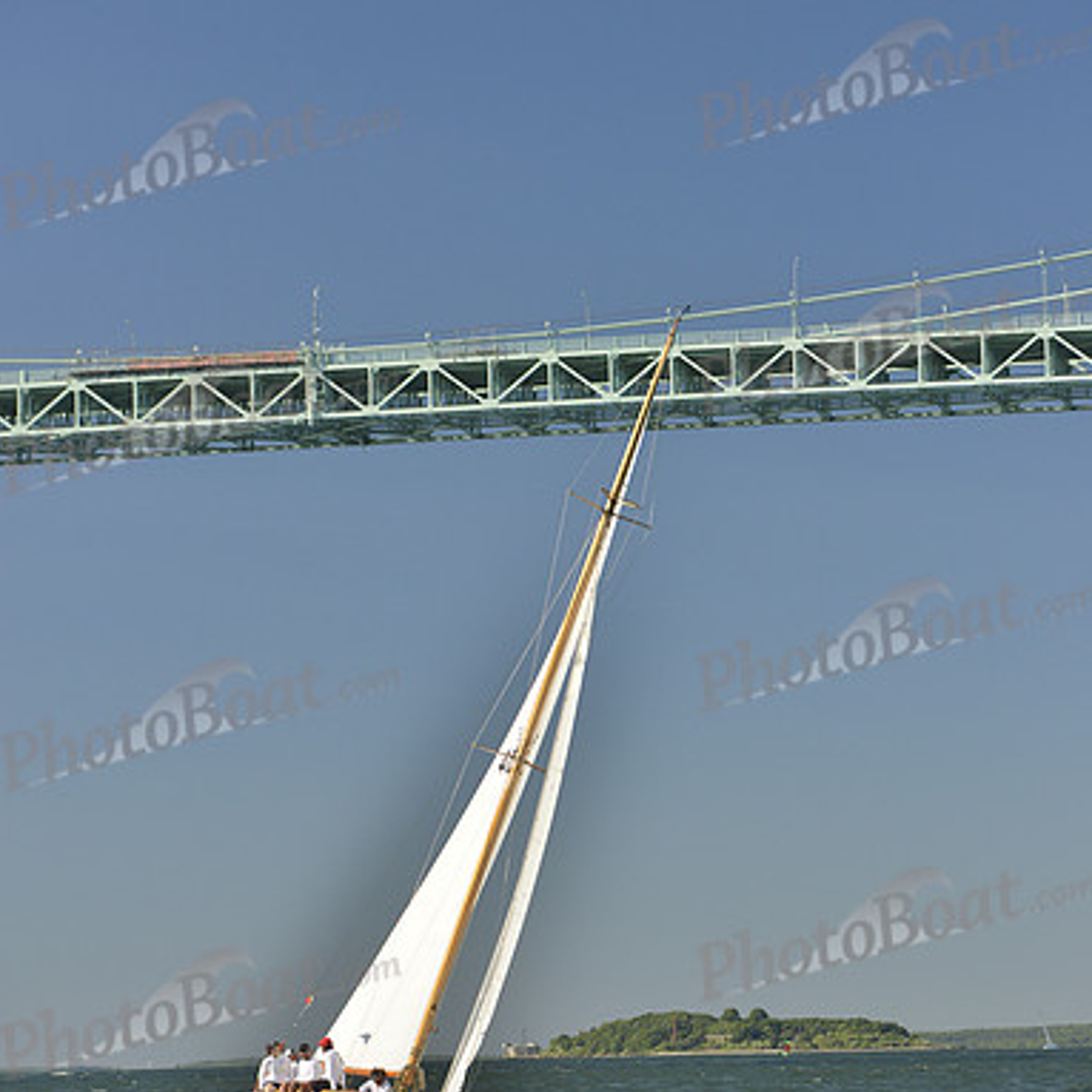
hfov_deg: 13.8
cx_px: 549
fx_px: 4497
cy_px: 530
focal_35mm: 126
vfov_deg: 13.8
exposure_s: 1/1250
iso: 400
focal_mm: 98
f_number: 5
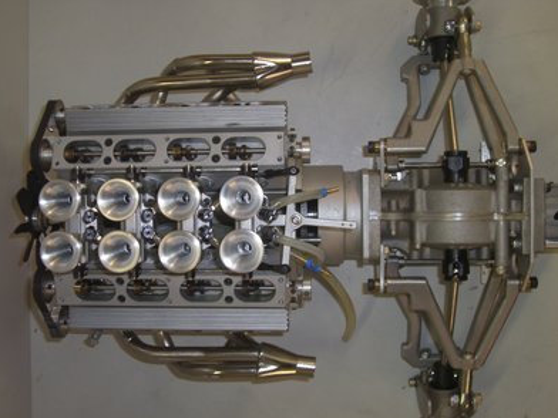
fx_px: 774
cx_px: 282
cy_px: 212
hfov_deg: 39.7
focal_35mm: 48
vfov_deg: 30.3
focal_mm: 7.6
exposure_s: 1/30
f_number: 3
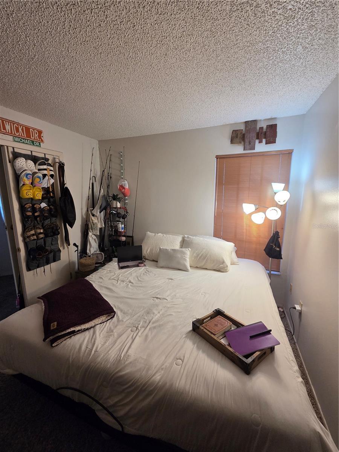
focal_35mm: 13
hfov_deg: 89.9
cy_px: 226
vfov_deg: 106.2
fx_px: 170
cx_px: 170
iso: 200
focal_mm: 2.2
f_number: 2.2
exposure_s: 1/120
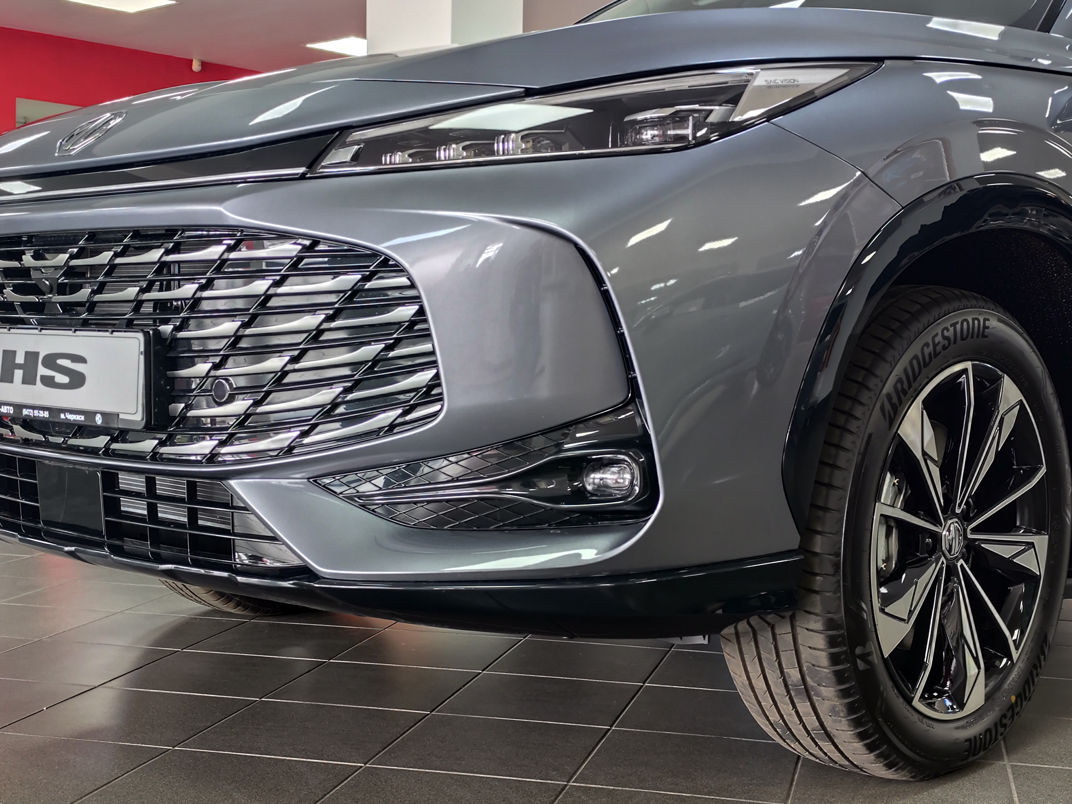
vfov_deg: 31.5
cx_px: 536
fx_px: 1425
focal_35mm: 46
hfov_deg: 41.2
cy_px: 402
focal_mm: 6.19
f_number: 1.65
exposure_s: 1/25
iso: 320
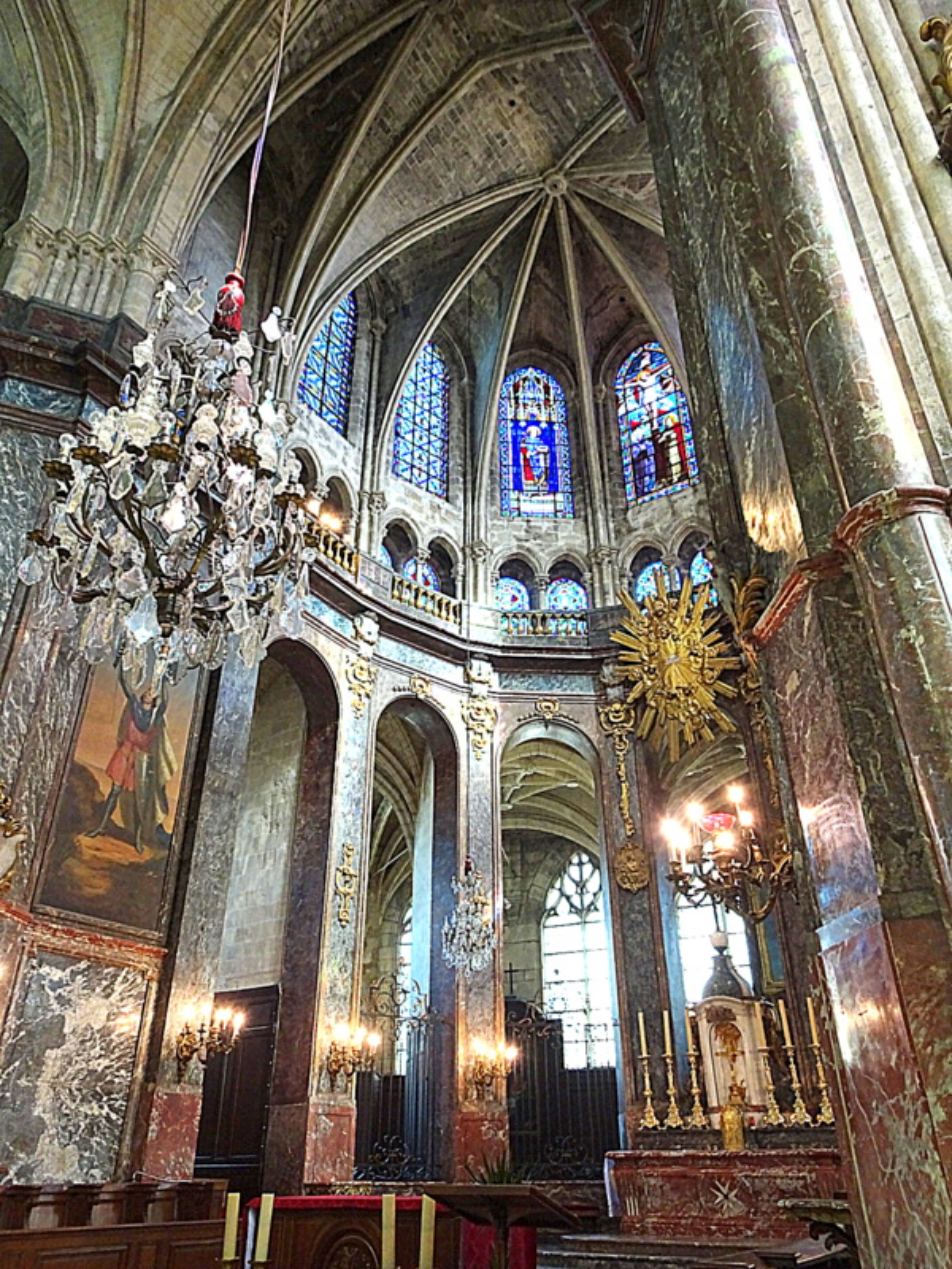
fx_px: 880
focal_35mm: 24
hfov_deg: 56.8
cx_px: 476
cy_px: 634
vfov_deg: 71.6
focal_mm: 4.1
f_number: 3.5
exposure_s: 1/30
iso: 200
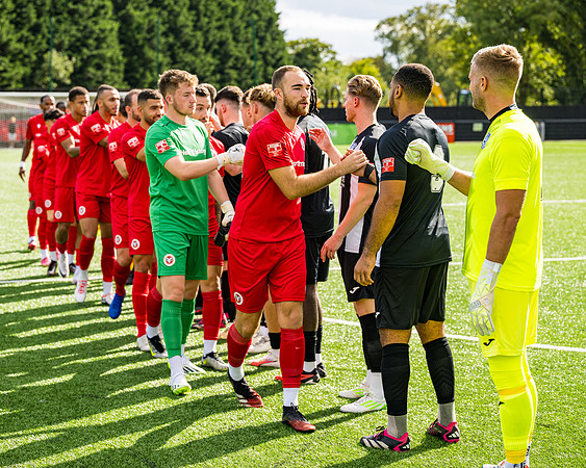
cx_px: 258
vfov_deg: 18.5
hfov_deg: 23.1
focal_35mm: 83
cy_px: 222
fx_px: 1434
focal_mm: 70
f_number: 4
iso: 100
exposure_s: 1/1000
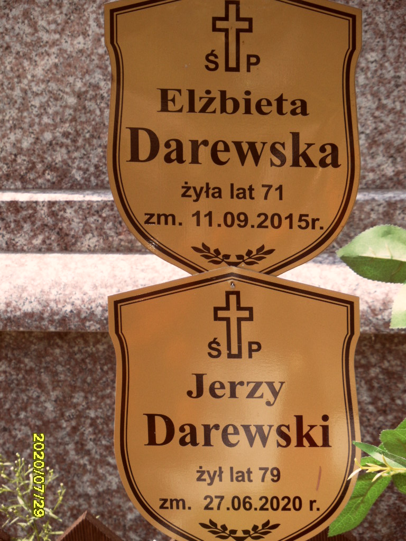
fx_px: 2815
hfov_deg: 8.2
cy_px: 270
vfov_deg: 11.0
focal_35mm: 180
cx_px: 203
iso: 80
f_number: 4.4
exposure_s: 1/250
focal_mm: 29.7
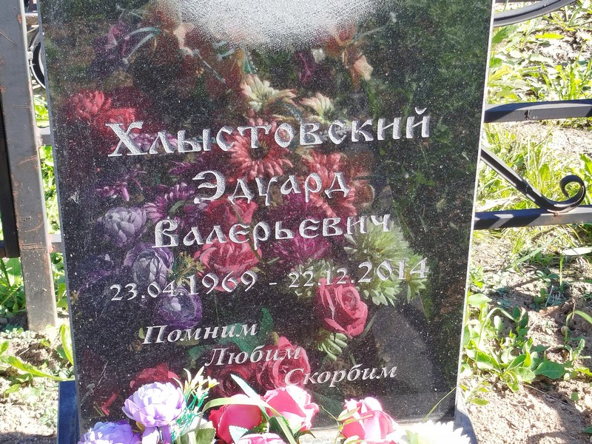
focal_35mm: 26
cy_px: 222
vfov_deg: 53.1
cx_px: 296
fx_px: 445
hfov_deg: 67.3
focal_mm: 5.31
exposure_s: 1/127
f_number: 1.7
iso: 50
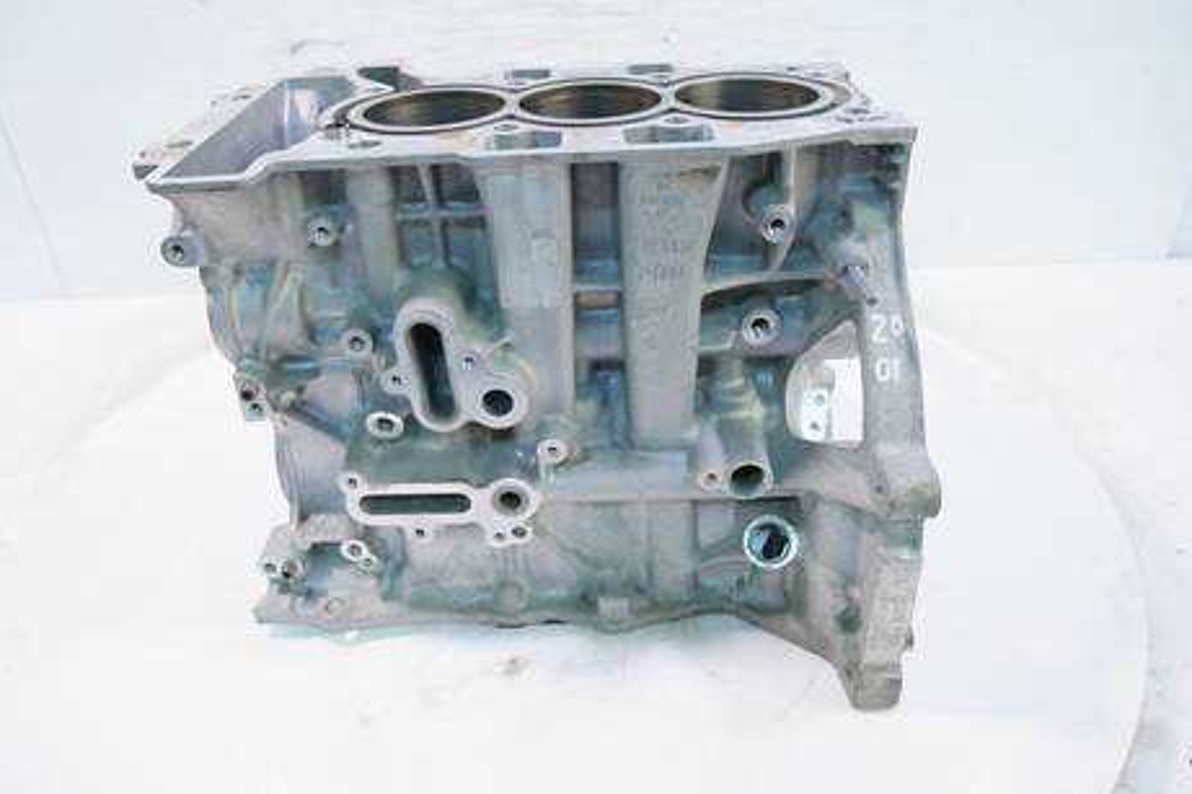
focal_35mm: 26
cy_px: 380
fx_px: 861
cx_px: 577
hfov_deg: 69.4
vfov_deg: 49.5
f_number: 3.5
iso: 320
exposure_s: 1/60
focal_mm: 12
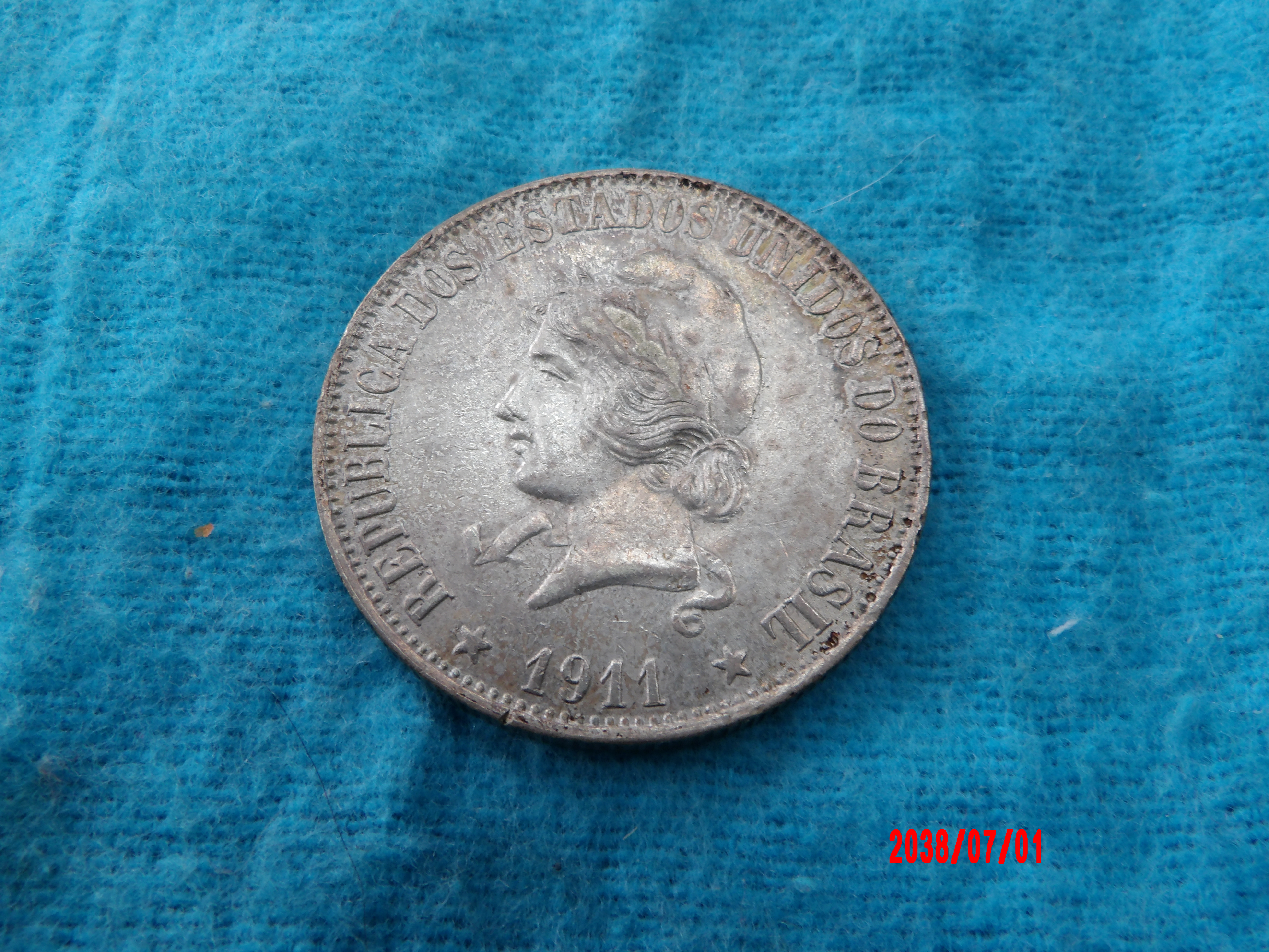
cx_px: 634
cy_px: 476
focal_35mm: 34
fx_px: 1246
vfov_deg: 41.8
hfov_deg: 54.0
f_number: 4.5
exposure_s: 1/44
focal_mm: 6.2
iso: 100
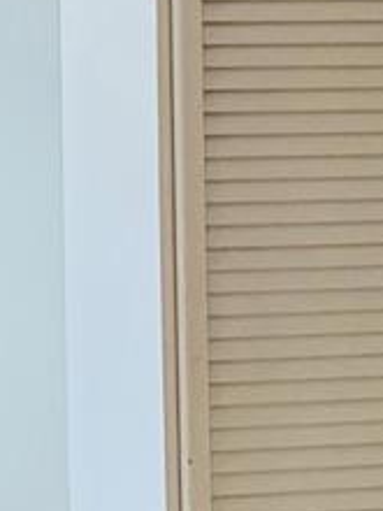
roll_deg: +1.0
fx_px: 2095
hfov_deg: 9.7
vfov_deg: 13.9
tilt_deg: +1.1
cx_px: -376
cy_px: 246
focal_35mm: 142
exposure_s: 1/60
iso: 125
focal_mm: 4.25
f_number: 1.8
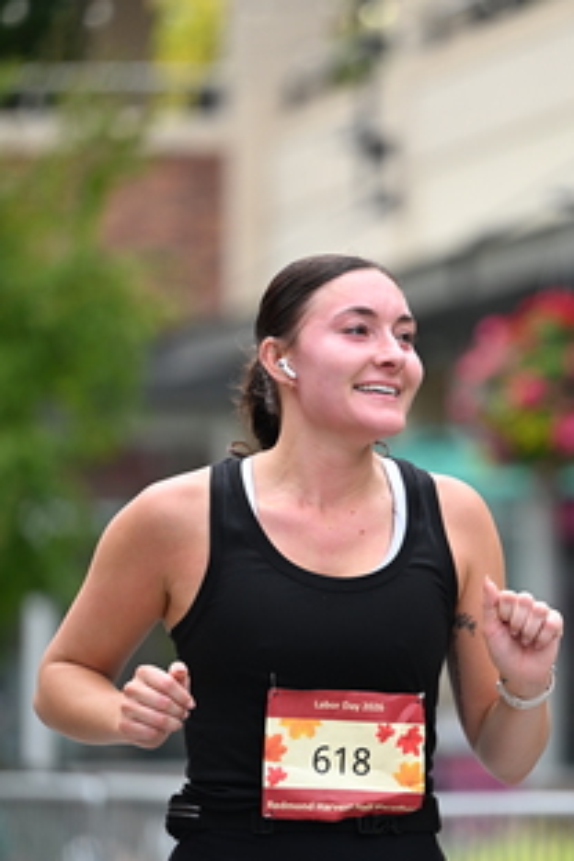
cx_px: 490
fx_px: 6744
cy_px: 513
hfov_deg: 4.9
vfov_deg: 7.3
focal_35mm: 282
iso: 640
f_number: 2.8
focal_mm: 160
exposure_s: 1/2000
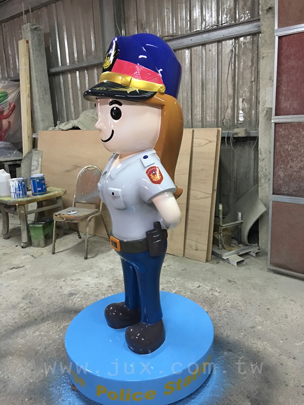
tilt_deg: -12.1
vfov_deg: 61.7
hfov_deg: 48.2
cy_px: 202
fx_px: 340
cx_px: 152
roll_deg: +2.5
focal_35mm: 29
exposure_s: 1/10
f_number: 2.2
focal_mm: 4.15
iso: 100
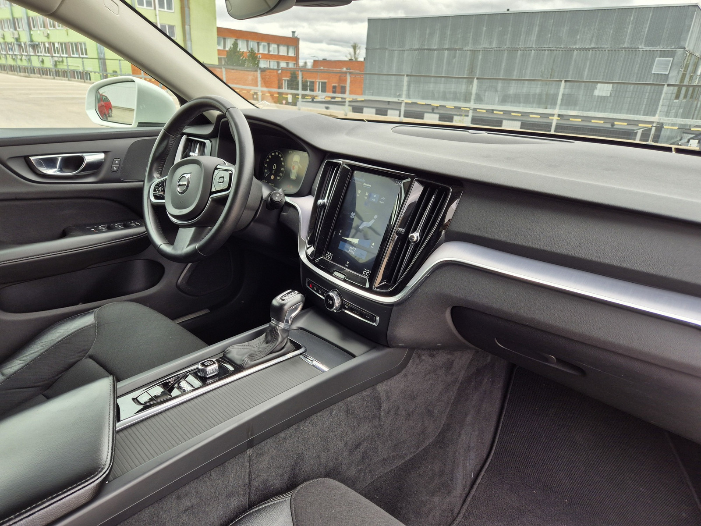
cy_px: 263
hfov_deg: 73.9
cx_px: 350
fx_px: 466
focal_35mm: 23
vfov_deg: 58.9
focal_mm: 5.4
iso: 25
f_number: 1.8
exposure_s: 1/206
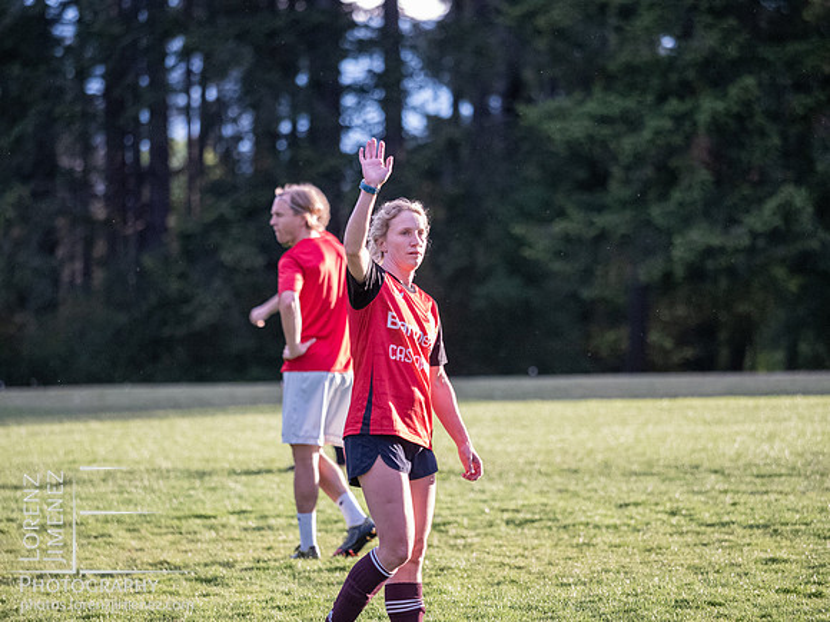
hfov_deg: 6.6
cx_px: 415
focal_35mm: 300
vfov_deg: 5.0
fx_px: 7193
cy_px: 311
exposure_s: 1/1000
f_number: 2.8
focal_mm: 150
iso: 2500
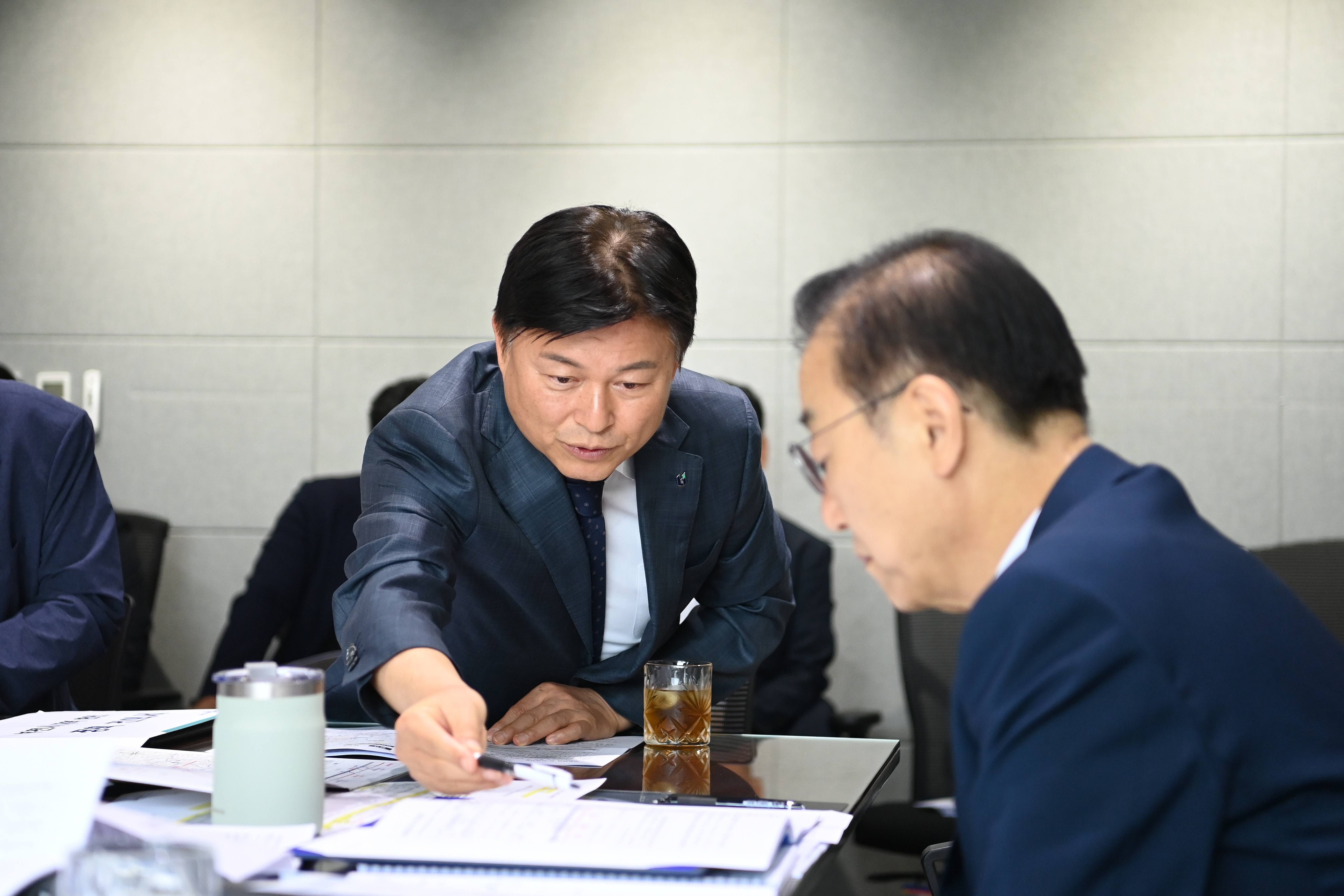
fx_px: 2314
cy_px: 448
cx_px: 672
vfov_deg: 21.9
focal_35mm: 62
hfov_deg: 32.4
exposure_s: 1/320
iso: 2500
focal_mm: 62
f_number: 2.8
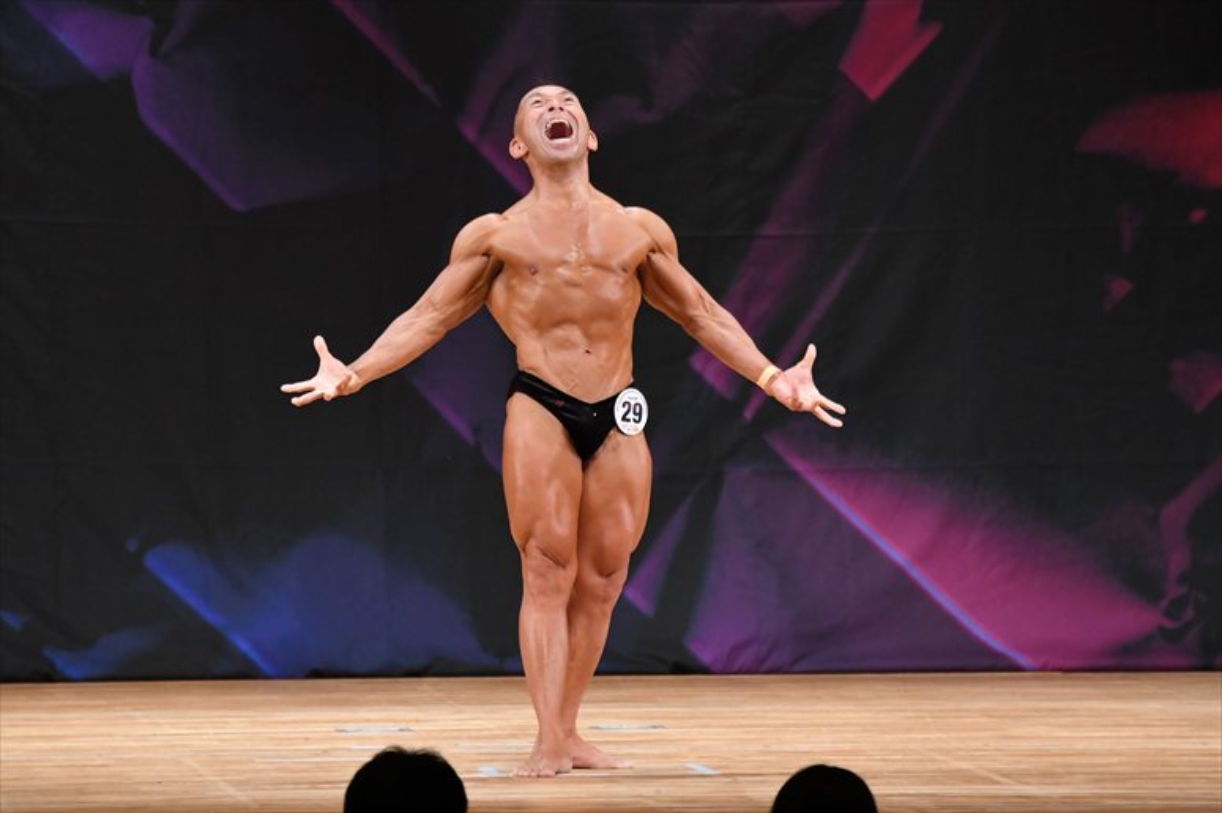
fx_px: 10687
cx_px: 611
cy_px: 406
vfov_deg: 4.4
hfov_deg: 6.5
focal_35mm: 315
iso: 2800
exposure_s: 1/400
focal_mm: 210
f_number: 5.6
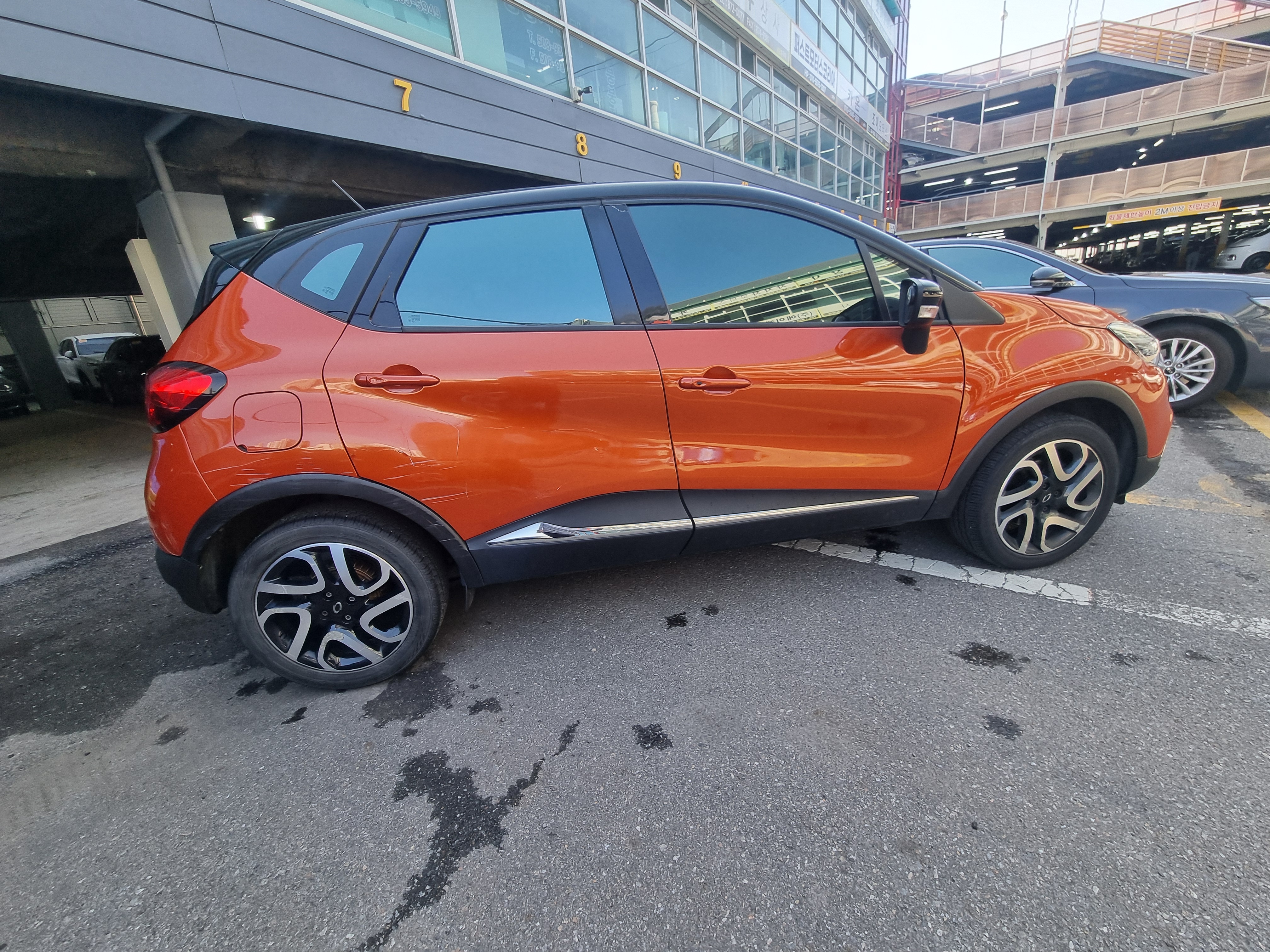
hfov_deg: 106.2
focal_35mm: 13
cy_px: 476
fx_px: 477
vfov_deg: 89.9
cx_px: 635
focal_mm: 2.2
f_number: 2.2
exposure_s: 1/212
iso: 50
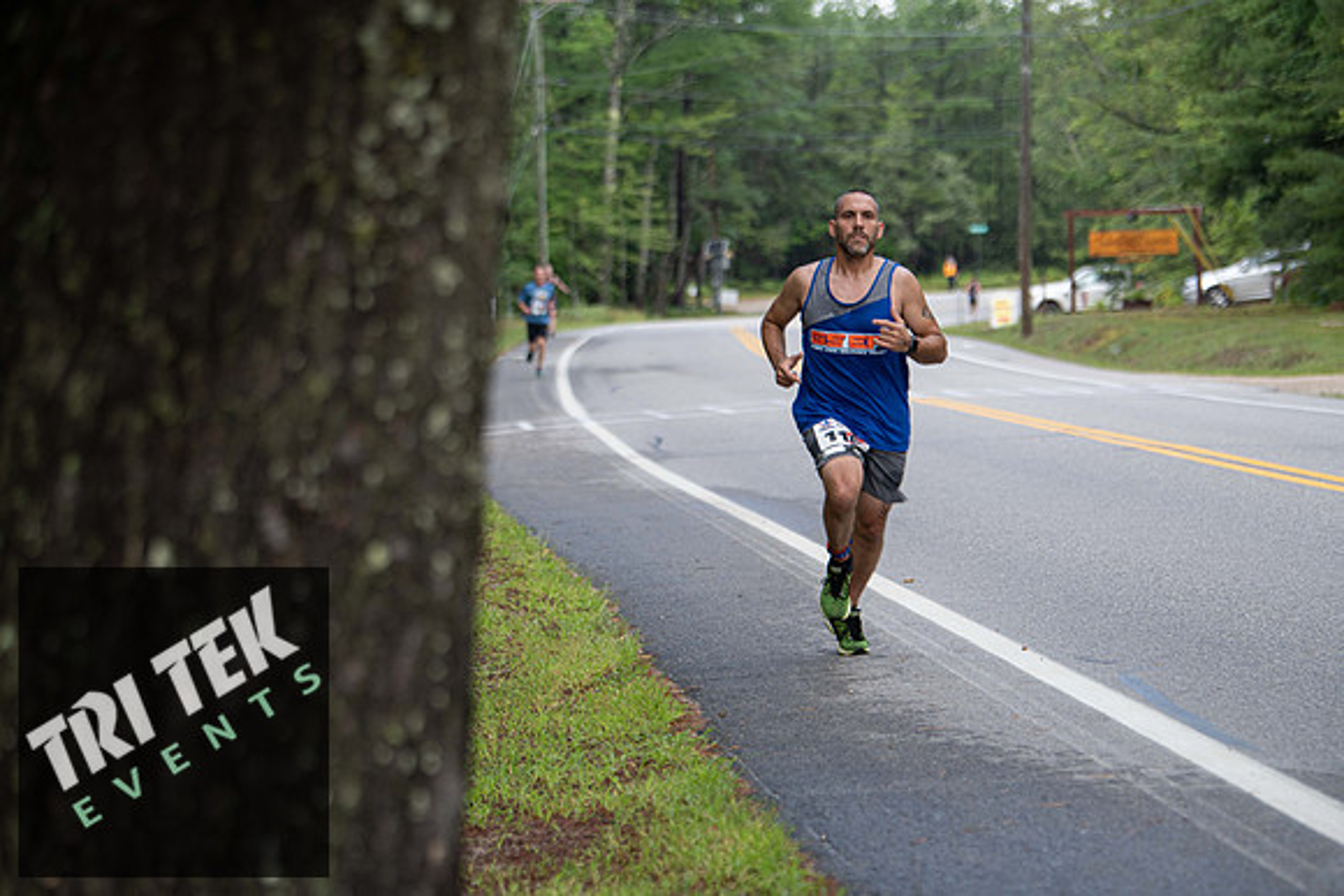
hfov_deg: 17.1
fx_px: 4481
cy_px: 448
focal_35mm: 120
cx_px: 672
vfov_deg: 11.4
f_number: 3.5
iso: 250
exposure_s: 1/400
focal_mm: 120
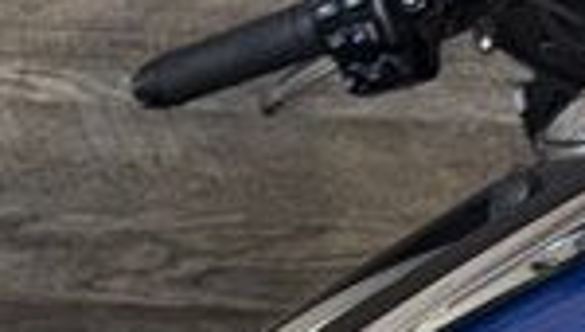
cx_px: -1072
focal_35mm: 178
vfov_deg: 6.7
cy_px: 609
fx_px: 2766
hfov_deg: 9.7
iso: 100
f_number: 1.78
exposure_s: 1/33
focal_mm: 6.76
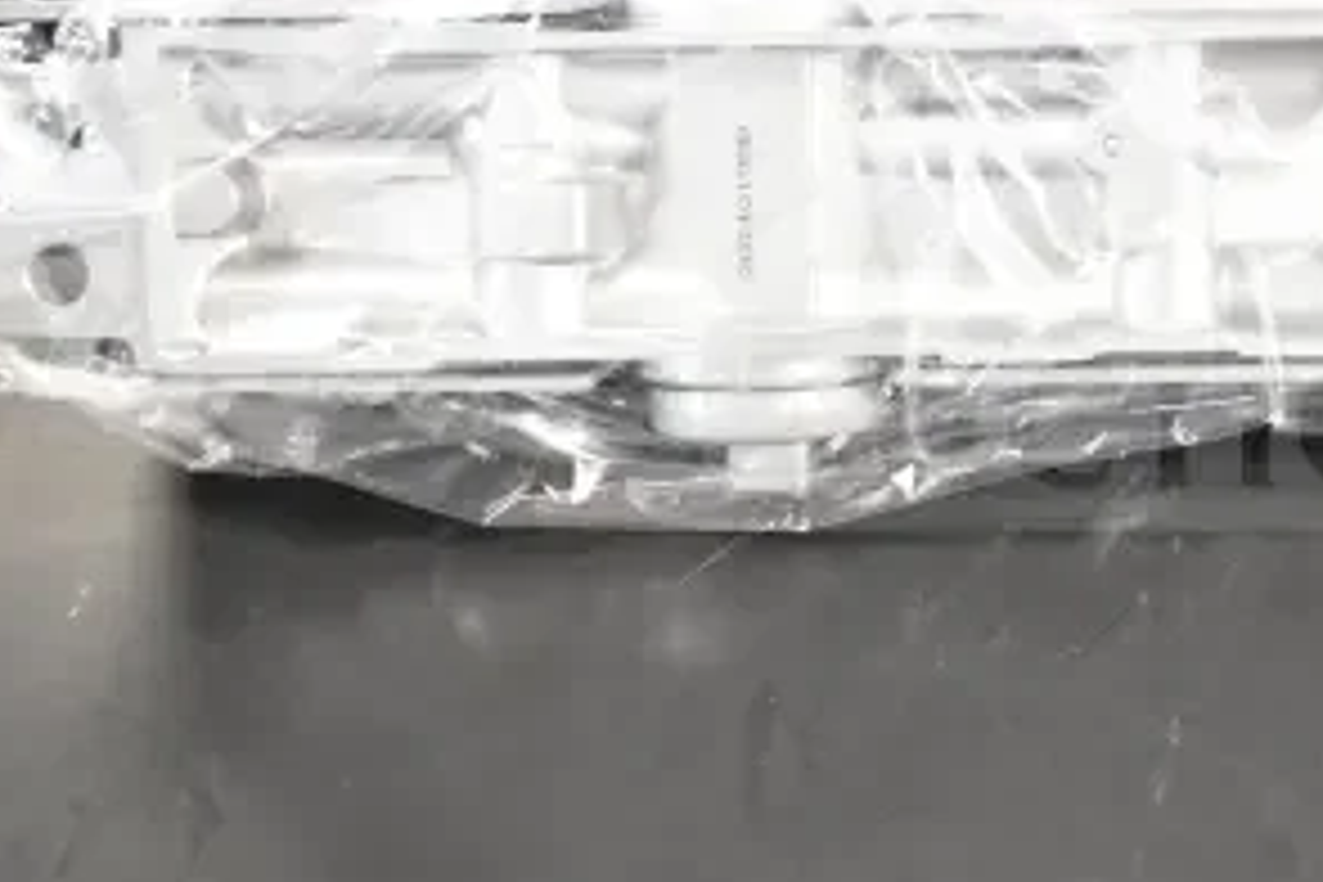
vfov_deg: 23.8
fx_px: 2058
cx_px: 1206
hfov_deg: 33.6
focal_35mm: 56
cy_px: 173
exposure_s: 1/30
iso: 2500
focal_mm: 18
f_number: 3.5
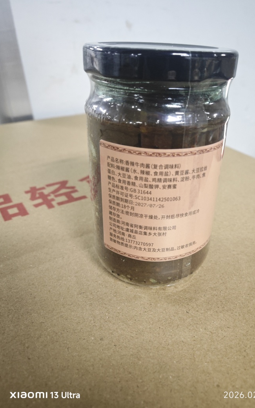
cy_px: 202
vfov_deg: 72.5
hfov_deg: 49.0
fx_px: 278
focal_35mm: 25
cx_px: 153
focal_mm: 8.7
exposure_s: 1/30
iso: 6400
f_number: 4
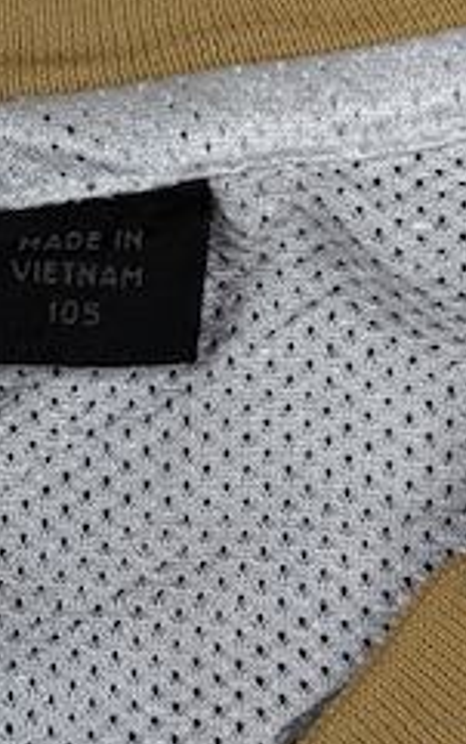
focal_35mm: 135
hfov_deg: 9.5
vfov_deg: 15.4
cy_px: 222
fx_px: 2738
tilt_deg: -57.7
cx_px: -222
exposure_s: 1/530
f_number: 1.78
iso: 80
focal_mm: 6.76
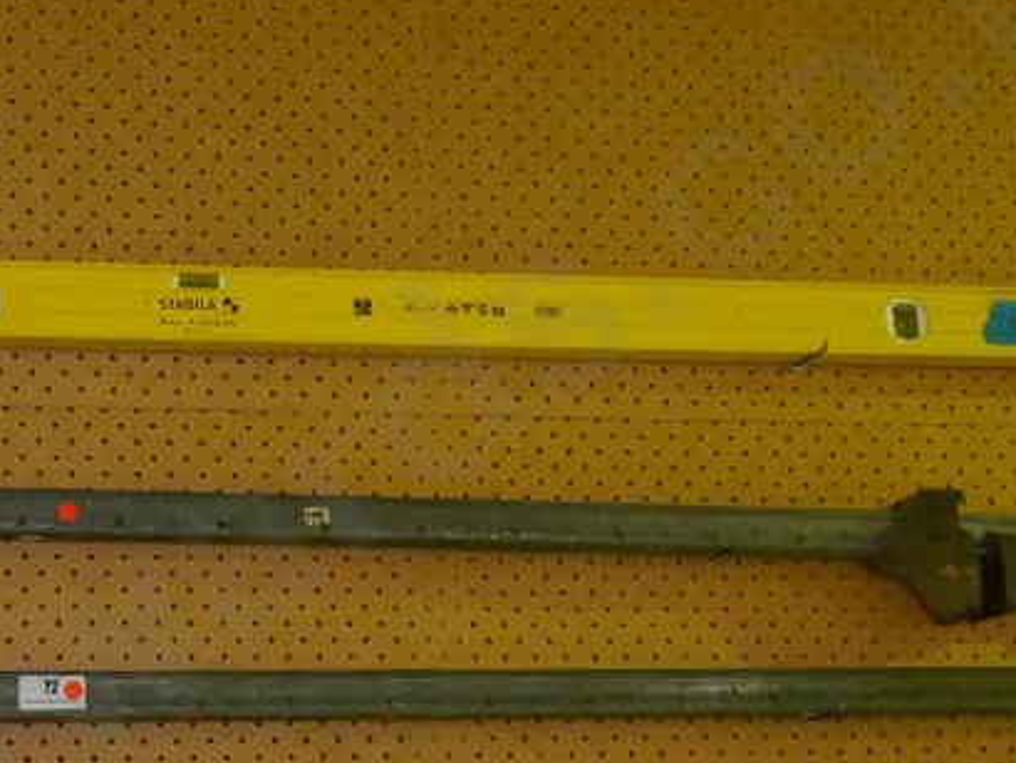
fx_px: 2203
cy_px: 626
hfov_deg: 25.4
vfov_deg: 19.4
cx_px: 154
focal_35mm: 75
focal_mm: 15
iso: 3200
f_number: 4
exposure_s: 1/60
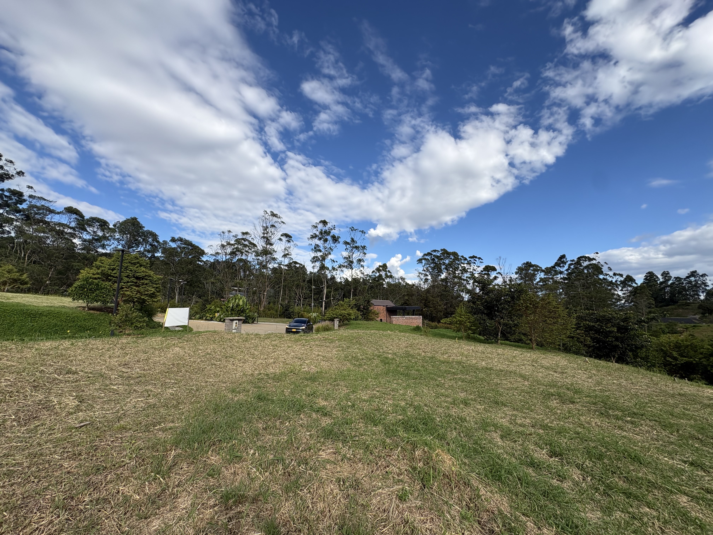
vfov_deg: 85.7
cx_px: 356
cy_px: 268
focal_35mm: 14
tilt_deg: +8.1
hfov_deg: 102.1
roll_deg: -1.8
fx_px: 288
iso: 50
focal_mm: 2.22
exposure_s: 1/1709
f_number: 2.2
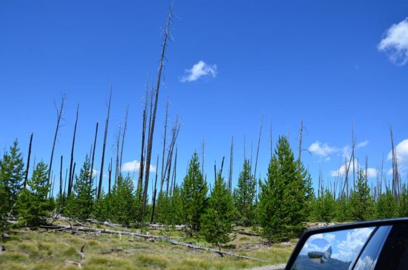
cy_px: 139
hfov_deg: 65.6
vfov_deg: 46.2
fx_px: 317
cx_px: 208
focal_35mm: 28
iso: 200
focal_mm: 18
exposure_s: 1/400
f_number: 10
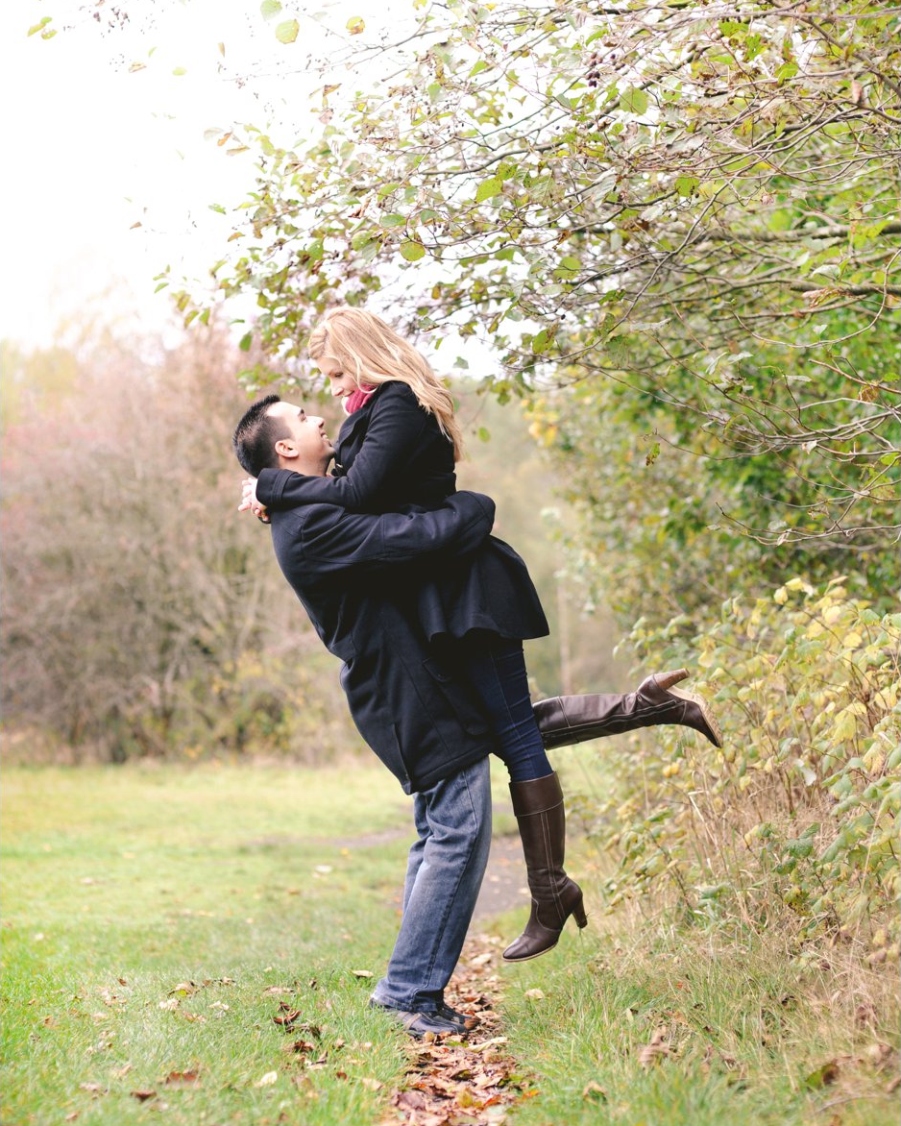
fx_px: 3199
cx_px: 450
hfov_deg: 16.0
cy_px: 567
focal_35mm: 96
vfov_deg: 20.0
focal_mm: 85
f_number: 3.2
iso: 320
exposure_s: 1/200
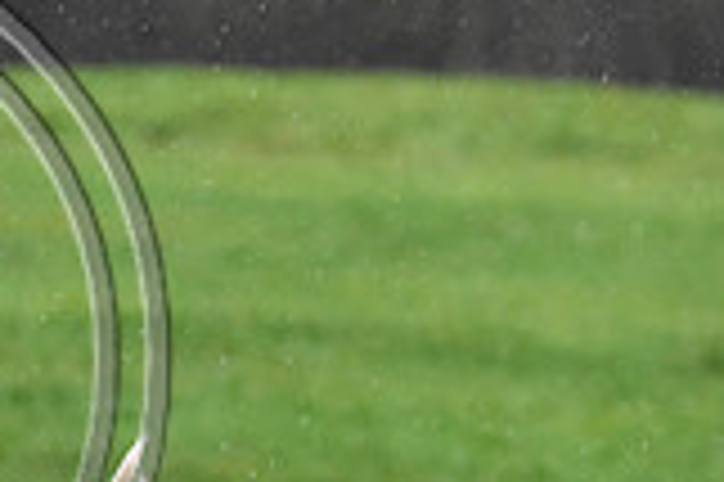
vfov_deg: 2.5
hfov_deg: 3.7
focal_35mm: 558
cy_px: 297
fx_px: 11210
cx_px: -346
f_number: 4.5
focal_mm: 155
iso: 4000
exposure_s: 1/800
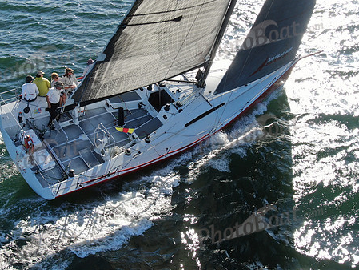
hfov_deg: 31.1
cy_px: 98
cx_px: 151
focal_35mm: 62
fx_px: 643
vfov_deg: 23.6
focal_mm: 8.6
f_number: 3.8
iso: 100
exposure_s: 1/500
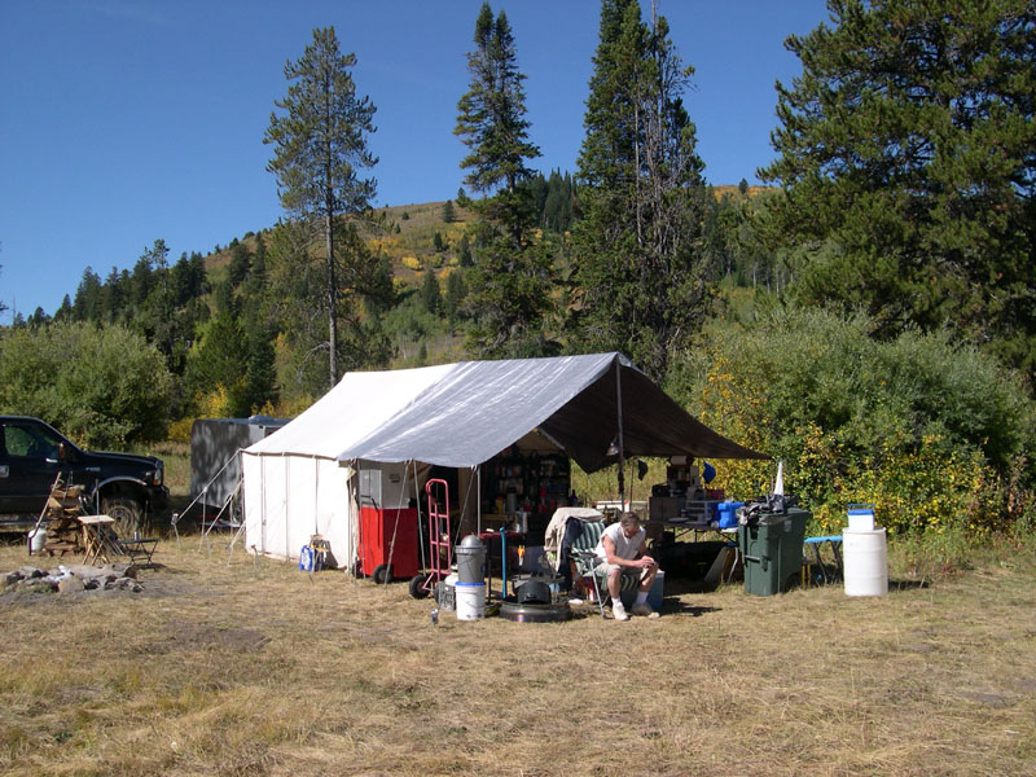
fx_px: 1137
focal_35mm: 38
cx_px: 518
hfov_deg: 49.0
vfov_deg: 37.7
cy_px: 388
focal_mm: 8
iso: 100
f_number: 7.6
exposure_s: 1/208
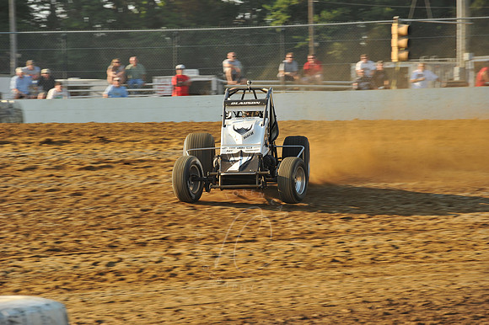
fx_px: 2444
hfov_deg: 11.4
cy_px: 162
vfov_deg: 7.6
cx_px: 244
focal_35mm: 180
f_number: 9
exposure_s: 1/320
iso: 400
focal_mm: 180
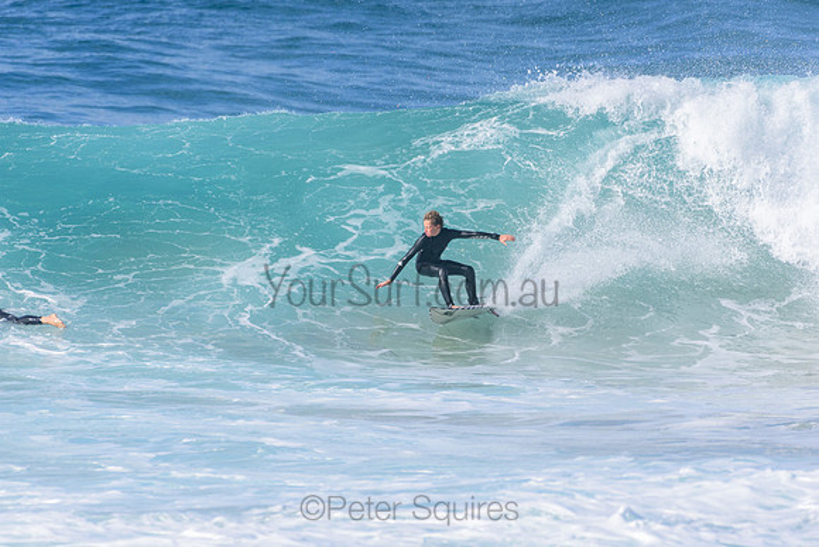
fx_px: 17066
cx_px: 410
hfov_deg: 2.7
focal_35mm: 750
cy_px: 274
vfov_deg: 1.8
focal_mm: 500
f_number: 5.6
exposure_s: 1/2000
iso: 320
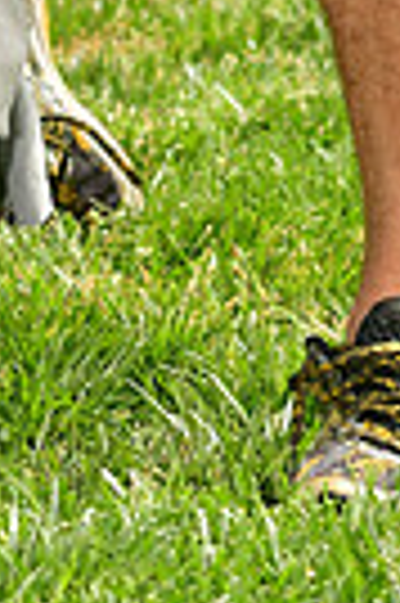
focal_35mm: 534
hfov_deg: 2.6
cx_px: 47
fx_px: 8922
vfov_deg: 3.8
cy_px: -612
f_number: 5
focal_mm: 82
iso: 200
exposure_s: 1/640
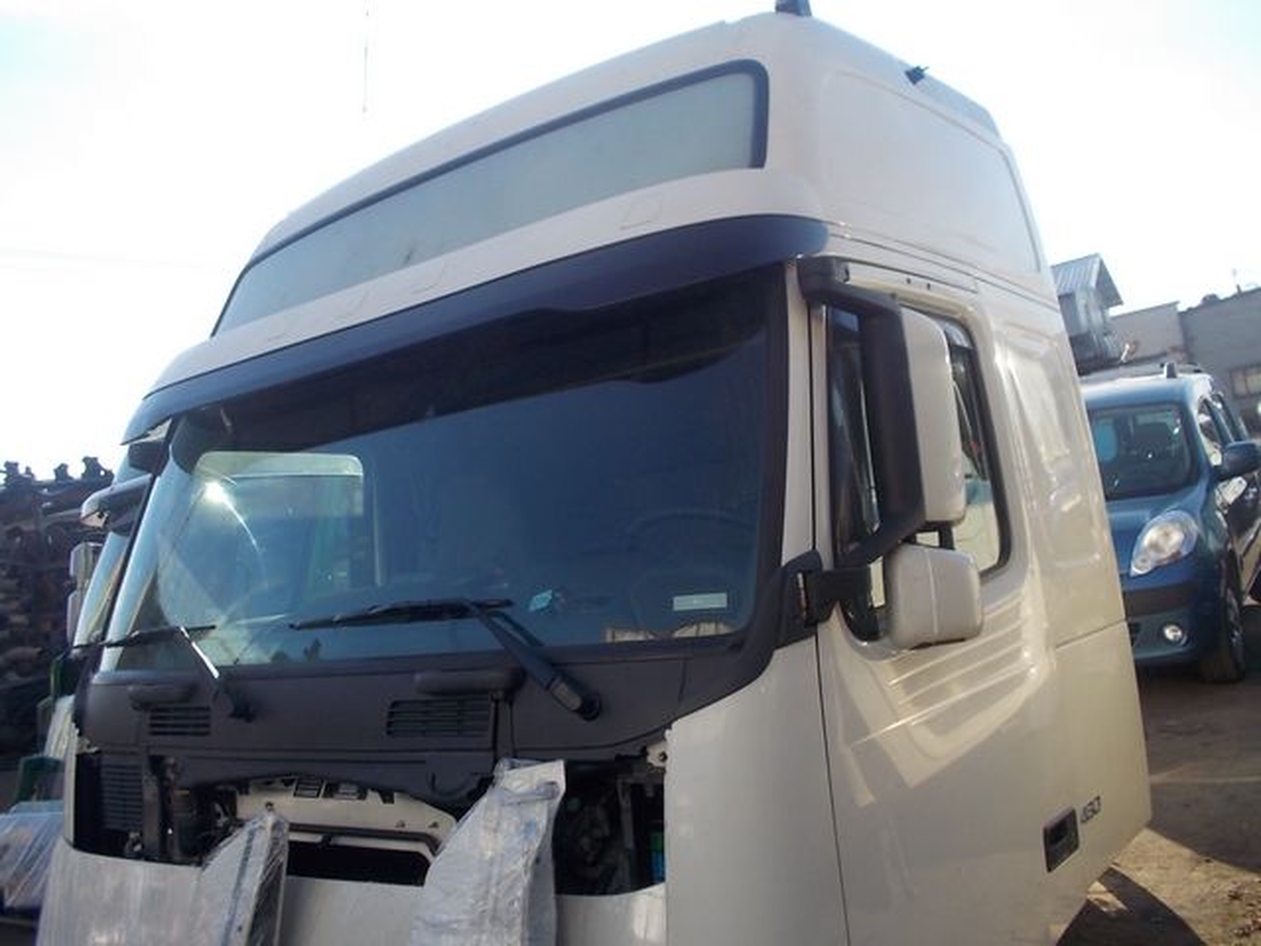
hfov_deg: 61.7
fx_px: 1056
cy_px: 473
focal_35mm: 29
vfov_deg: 48.2
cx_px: 630
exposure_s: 1/320
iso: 80
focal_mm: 4.1
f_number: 3.3
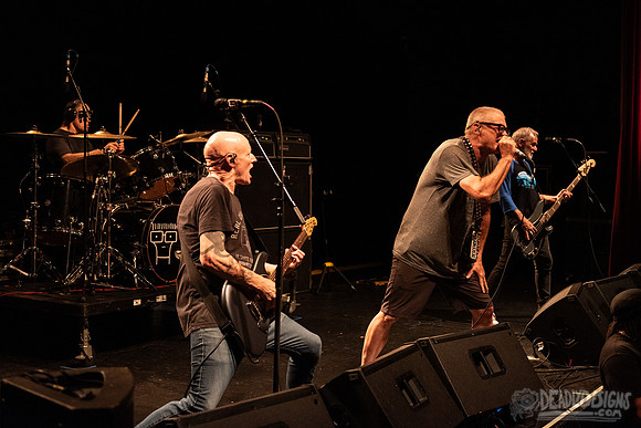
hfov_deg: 38.5
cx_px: 307
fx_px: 917
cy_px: 178
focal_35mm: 51
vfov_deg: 26.2
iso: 3200
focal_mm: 44
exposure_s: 1/125
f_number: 3.2
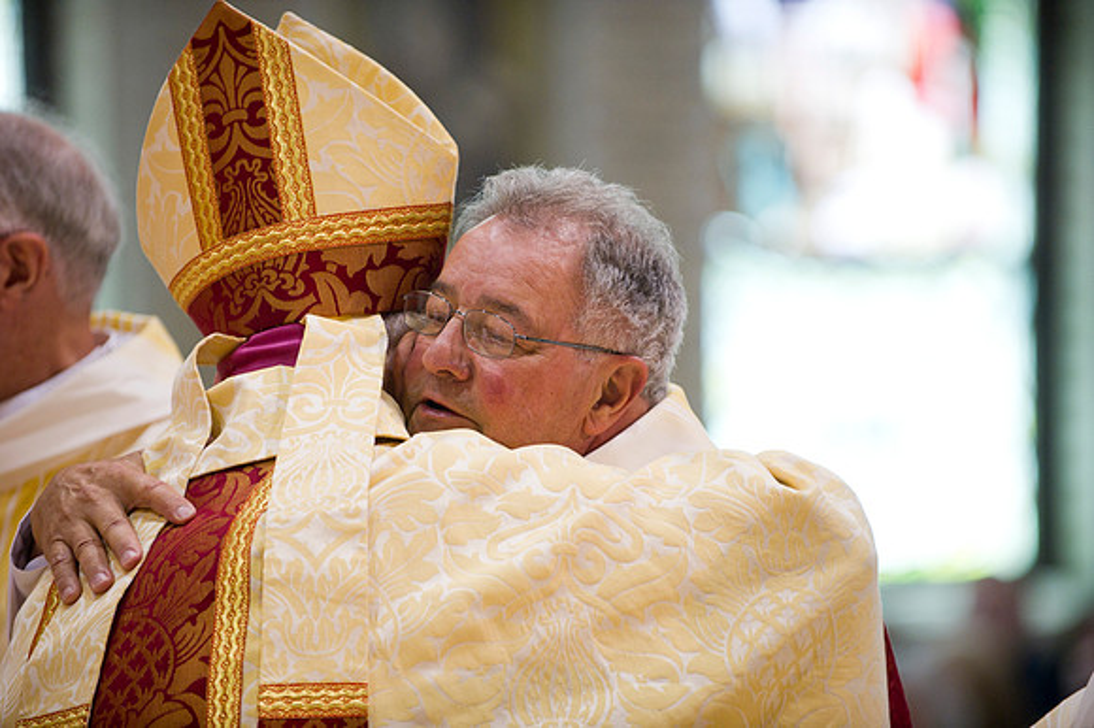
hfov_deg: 10.3
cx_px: 547
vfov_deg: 6.9
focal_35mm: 200
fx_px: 6074
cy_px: 364
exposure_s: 1/125
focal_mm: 200
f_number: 2.8
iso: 2000
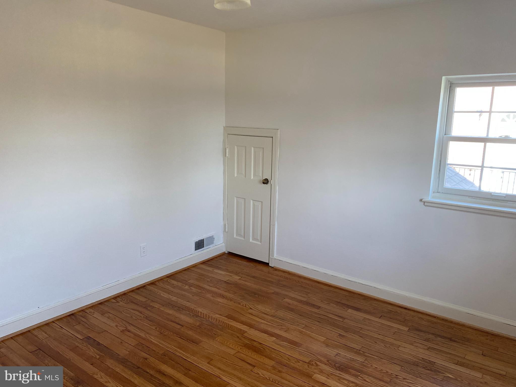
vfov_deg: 53.1
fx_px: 388
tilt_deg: -12.6
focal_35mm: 26
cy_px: 194
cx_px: 258
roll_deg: -0.9
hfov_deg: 67.3
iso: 125
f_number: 1.8
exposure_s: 1/109
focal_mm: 4.25
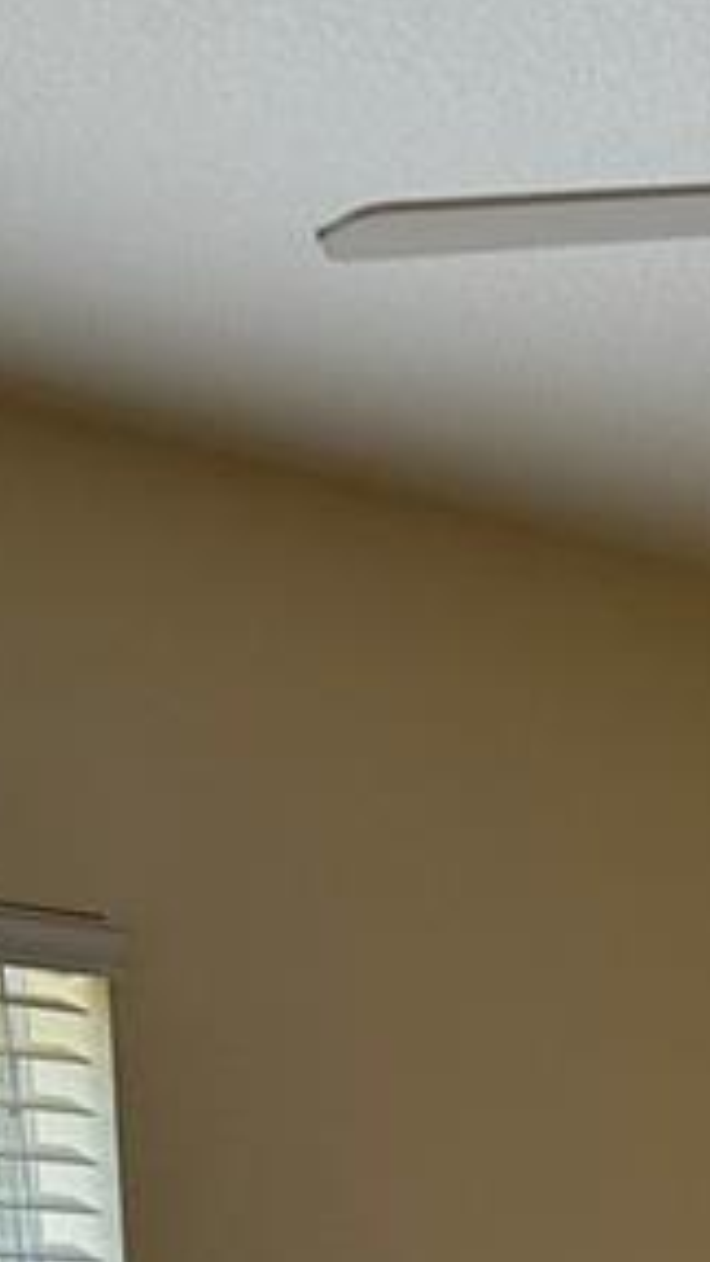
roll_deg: -0.4
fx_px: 3648
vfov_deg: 16.9
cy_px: 2125
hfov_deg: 10.8
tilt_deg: -9.2
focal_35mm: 109
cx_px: 1030
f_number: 1.78
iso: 125
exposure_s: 1/120
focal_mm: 6.86
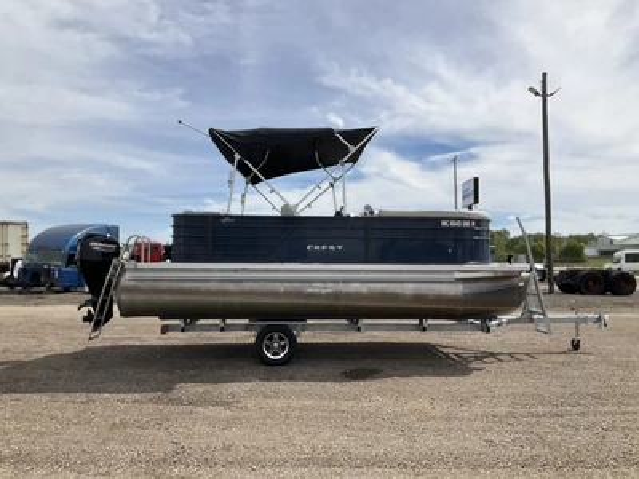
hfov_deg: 61.7
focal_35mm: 29
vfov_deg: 48.2
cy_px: 240
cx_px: 320
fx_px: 535
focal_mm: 3
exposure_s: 1/2959
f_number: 1.8
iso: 25
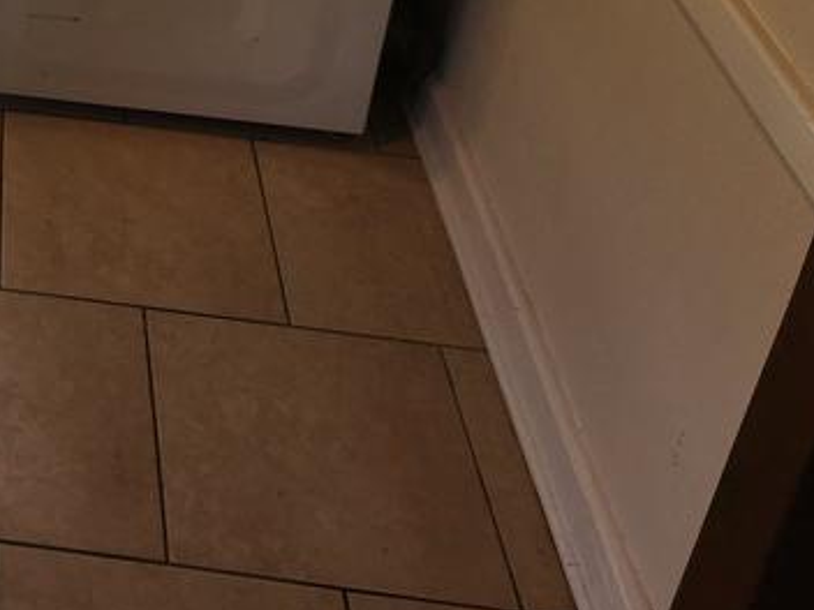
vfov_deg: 19.5
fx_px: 1576
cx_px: -166
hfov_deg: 25.9
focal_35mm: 67
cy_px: -266
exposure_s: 1/180
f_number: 1.8
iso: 32
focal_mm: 5.4
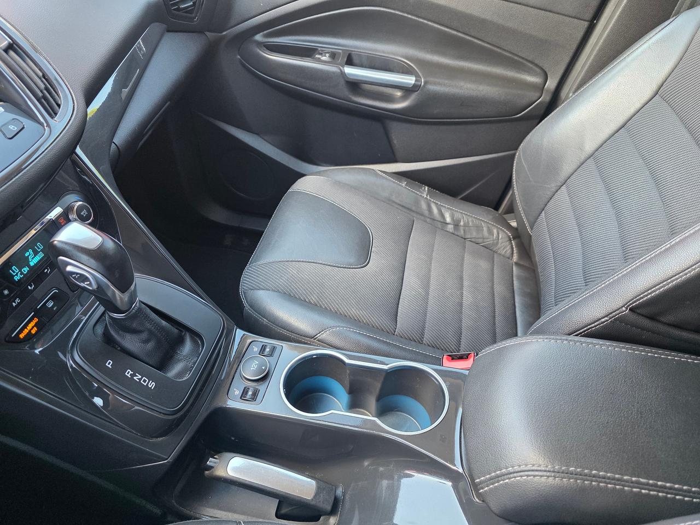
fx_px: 465
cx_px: 350
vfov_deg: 58.9
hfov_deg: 73.9
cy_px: 262
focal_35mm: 23
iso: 200
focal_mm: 6.3
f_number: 1.7
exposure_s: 1/120
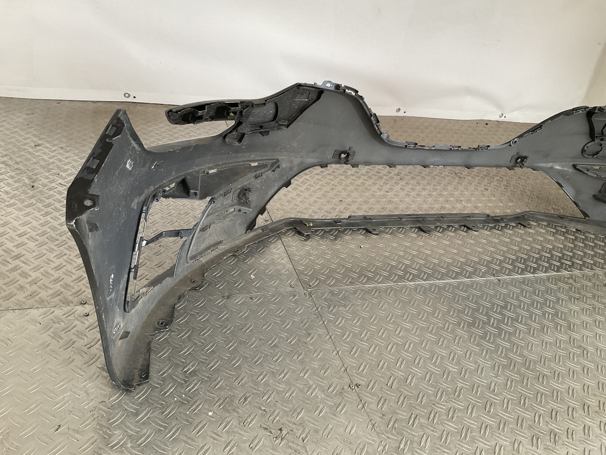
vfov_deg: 48.2
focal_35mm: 29
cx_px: 303
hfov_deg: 61.7
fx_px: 508
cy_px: 228
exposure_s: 1/120
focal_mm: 3
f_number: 1.8
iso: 64
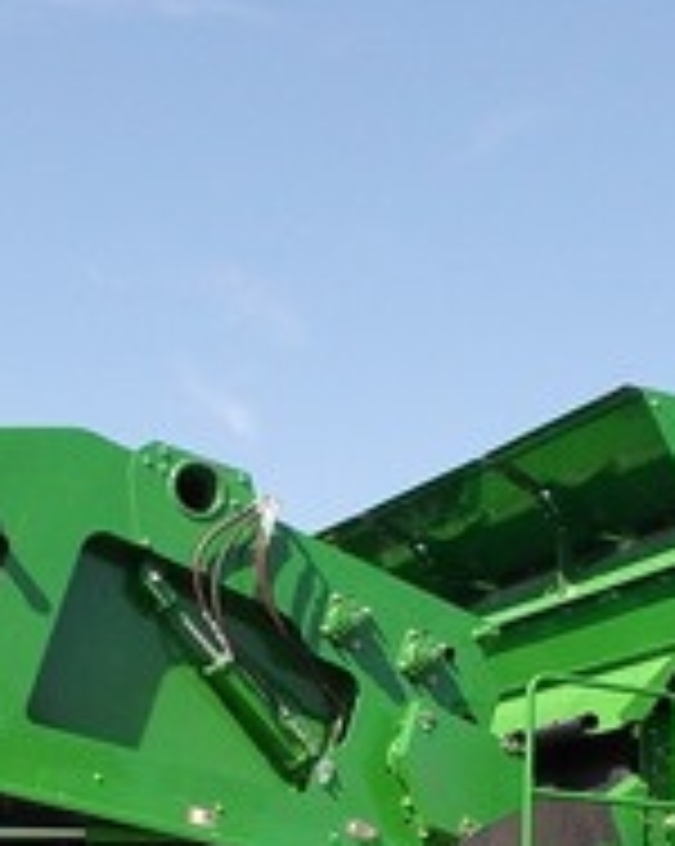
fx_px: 2051
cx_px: 356
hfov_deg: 18.7
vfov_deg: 22.5
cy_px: 837
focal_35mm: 82
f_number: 3.3
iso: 80
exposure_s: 1/400
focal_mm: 4.1
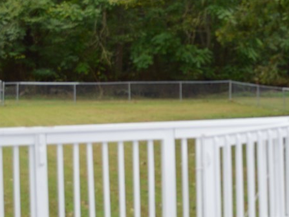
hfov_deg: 21.3
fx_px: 760
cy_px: 73
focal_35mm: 91
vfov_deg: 16.2
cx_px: 221
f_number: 4.2
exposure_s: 1/125
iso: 250
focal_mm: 26
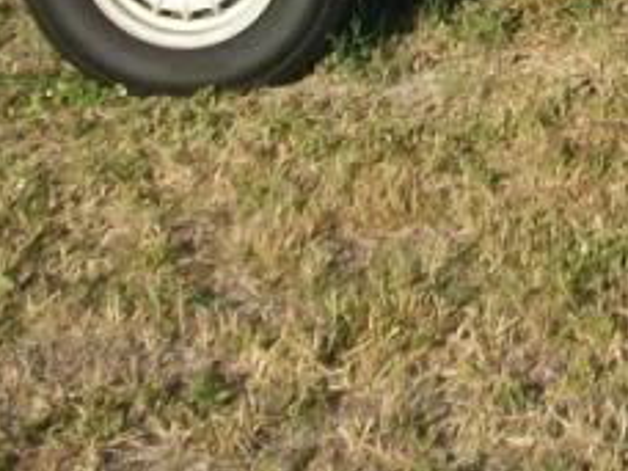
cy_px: -388
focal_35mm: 166
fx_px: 3012
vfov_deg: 8.6
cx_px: 810
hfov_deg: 11.6
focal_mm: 6.2
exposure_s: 1/272
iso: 80
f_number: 5.6
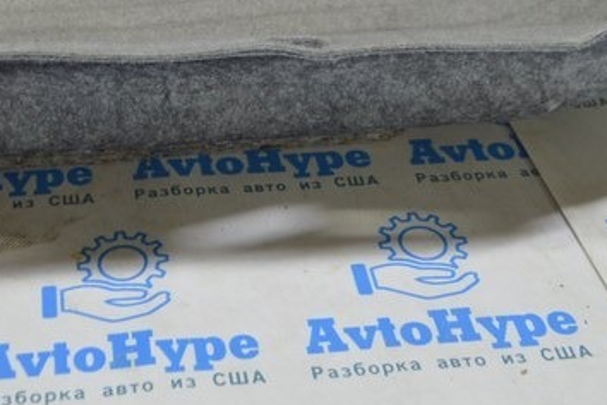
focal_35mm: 78
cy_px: -155
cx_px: 166
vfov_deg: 16.3
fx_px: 1315
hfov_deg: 25.7
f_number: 3.5
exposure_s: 1/50
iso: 400
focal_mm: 18
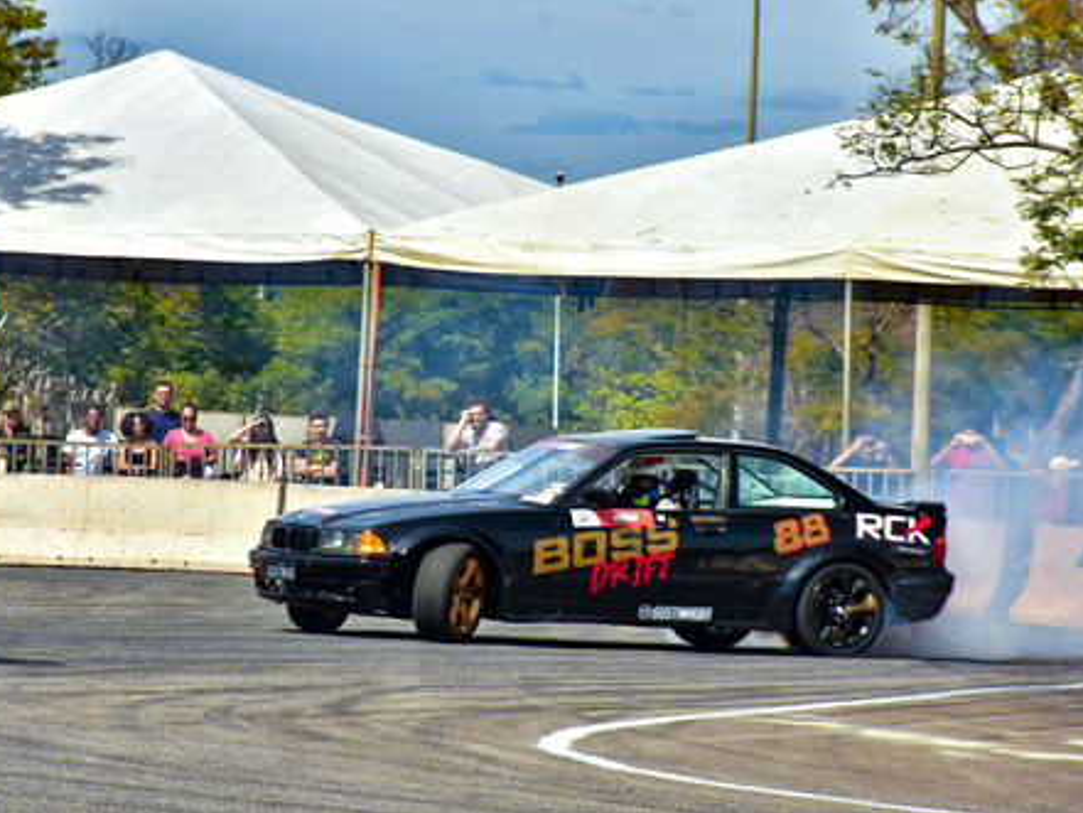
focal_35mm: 229
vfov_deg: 6.5
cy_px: 406
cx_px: 503
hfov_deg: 8.6
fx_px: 7166
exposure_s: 1/200
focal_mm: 140
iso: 160
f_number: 8
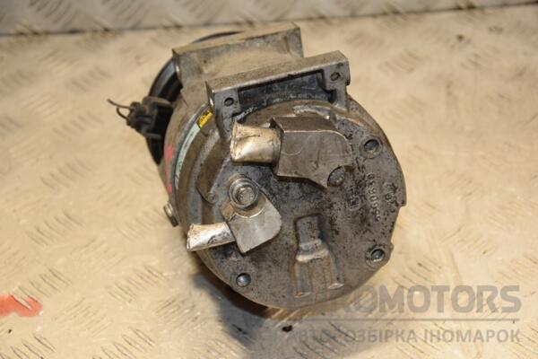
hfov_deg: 21.9
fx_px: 1390
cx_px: 269
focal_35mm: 93
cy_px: 180
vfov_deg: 14.7
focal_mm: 62
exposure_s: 1/200
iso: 800
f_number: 5.6
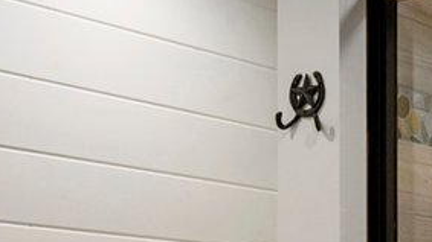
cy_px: 387
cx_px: 864
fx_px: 1214
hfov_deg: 15.9
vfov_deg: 10.9
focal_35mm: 106
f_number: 4
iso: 400
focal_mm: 14
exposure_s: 1/80
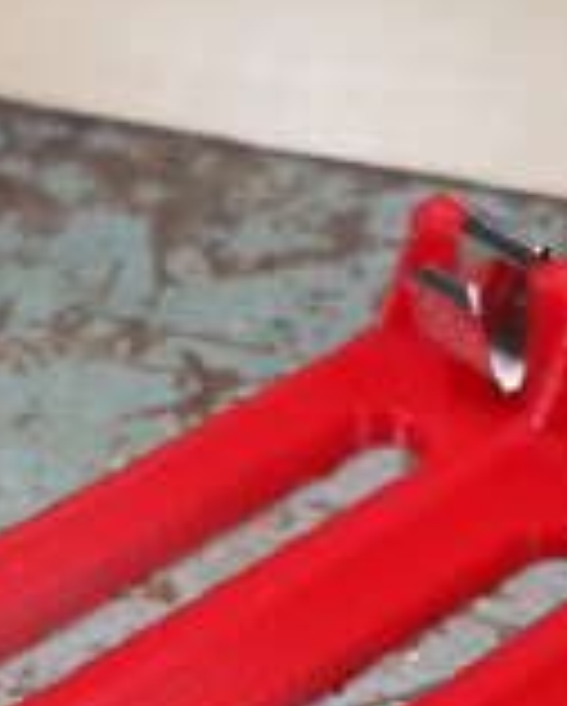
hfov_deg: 17.9
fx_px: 1800
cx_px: 286
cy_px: 773
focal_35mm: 86
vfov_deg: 21.1
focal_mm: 4.2
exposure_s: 1/60
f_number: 1.7
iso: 200
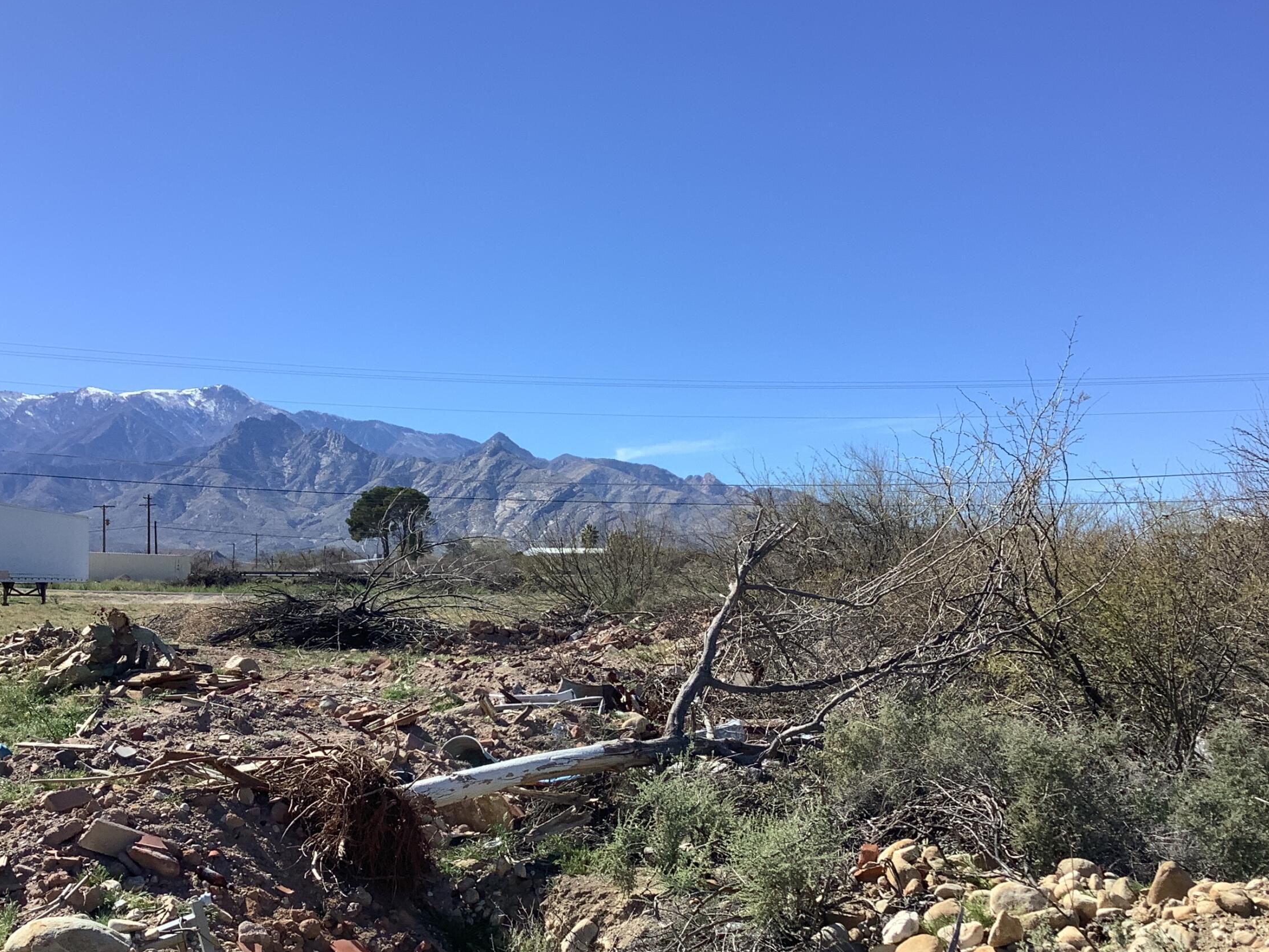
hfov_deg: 44.8
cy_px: 616
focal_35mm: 42
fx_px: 1540
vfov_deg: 34.1
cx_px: 610
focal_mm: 3.3
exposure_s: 1/1253
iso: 25
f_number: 2.4
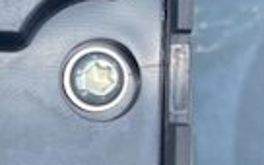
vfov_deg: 10.0
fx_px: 935
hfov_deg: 15.3
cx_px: -82
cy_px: 161
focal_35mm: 130
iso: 32
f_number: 1.8
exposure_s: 1/263
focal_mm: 4.25
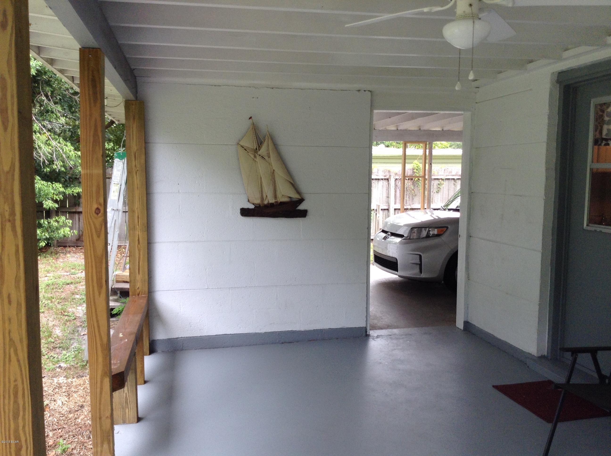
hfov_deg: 55.4
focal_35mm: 33
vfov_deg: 42.8
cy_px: 228
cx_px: 306
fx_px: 582
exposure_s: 1/100
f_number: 2.4
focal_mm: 3.3
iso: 50
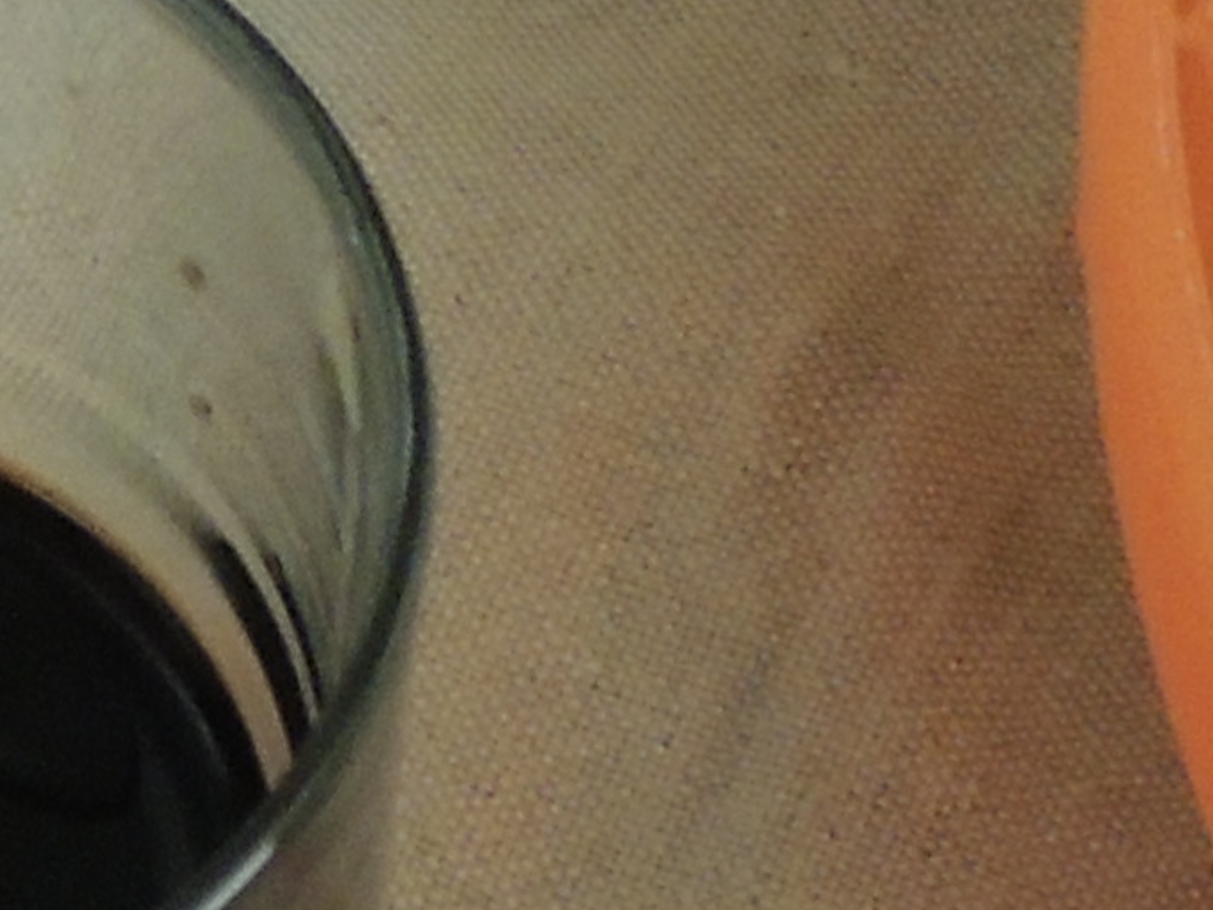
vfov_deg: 6.7
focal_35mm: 222
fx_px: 7781
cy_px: 407
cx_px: 317
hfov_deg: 8.9
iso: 500
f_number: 3.2
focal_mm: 5.8
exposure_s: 1/13
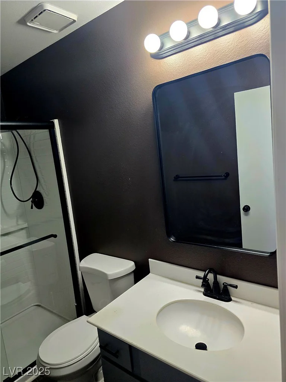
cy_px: 191
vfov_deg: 73.9
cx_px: 143
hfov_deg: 58.9
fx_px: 253
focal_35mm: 23
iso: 500
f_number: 1.7
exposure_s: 1/120
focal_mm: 6.3
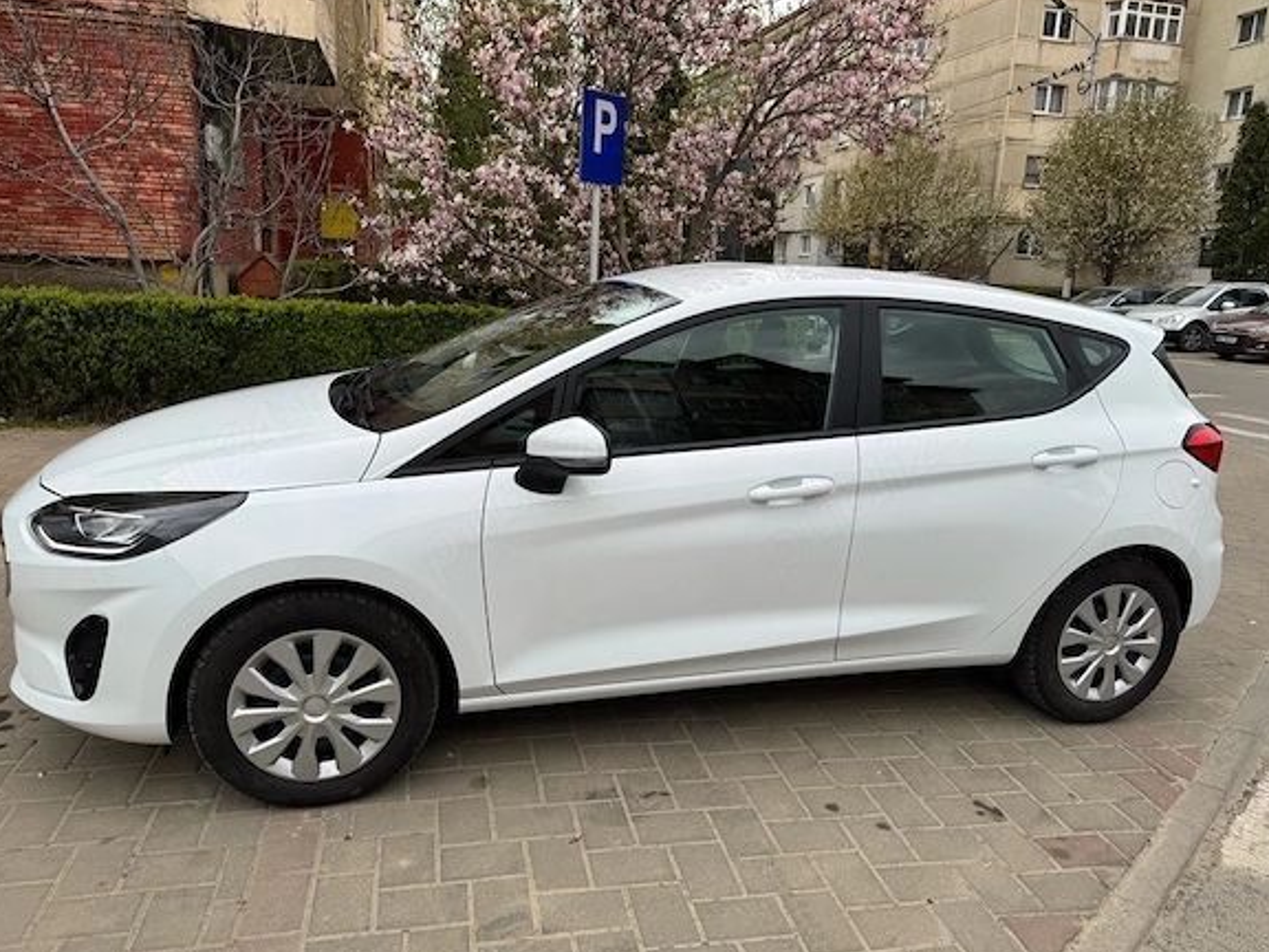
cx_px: 648
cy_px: 476
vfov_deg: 54.9
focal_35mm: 25
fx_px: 916
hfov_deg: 69.4
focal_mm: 6.76
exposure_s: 1/832
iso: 80
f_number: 1.78
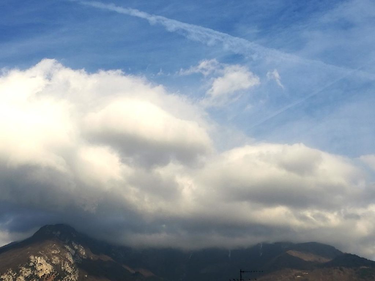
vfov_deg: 24.8
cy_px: 140
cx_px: 188
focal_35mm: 59
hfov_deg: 32.7
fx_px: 639
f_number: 2
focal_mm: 3.79
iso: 50
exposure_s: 1/1350
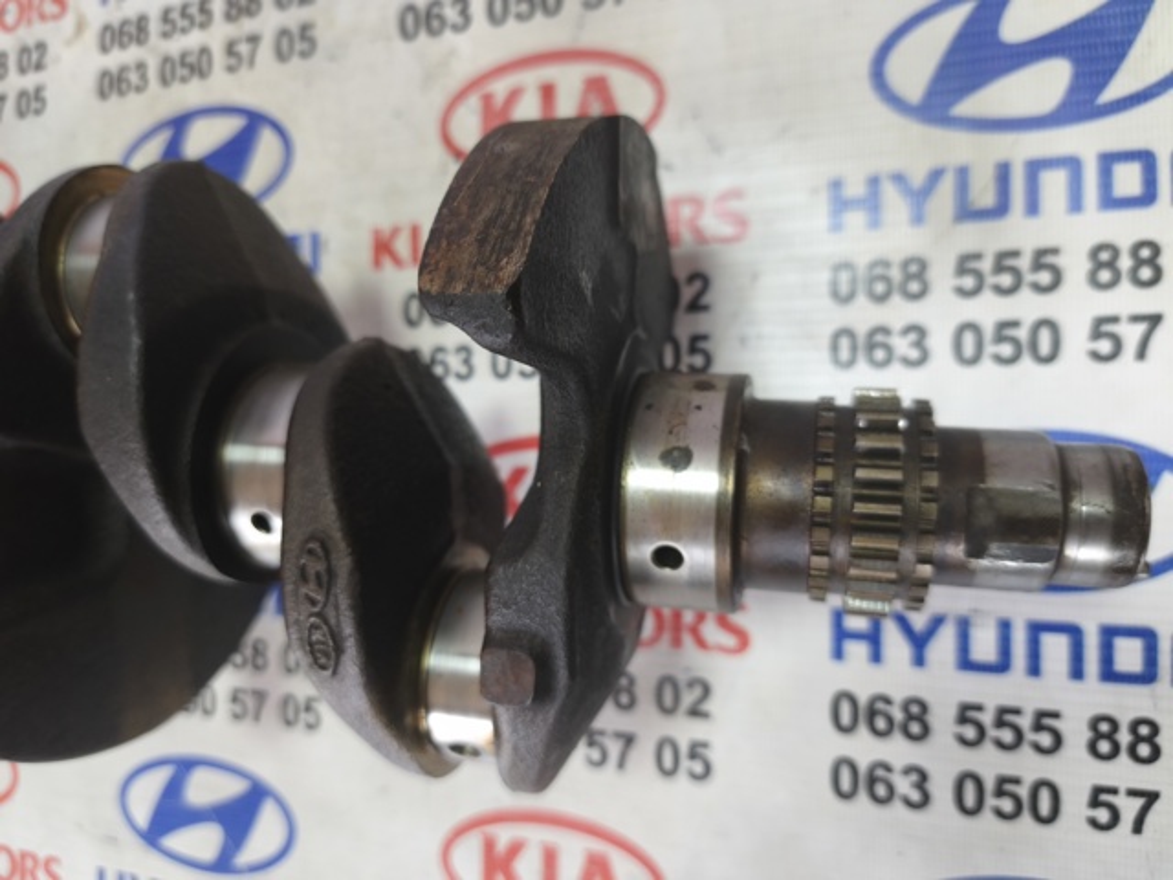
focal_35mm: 23
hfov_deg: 73.9
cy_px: 440
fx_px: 779
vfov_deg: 58.9
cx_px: 586
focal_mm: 5.35
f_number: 1.7
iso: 320
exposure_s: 1/60
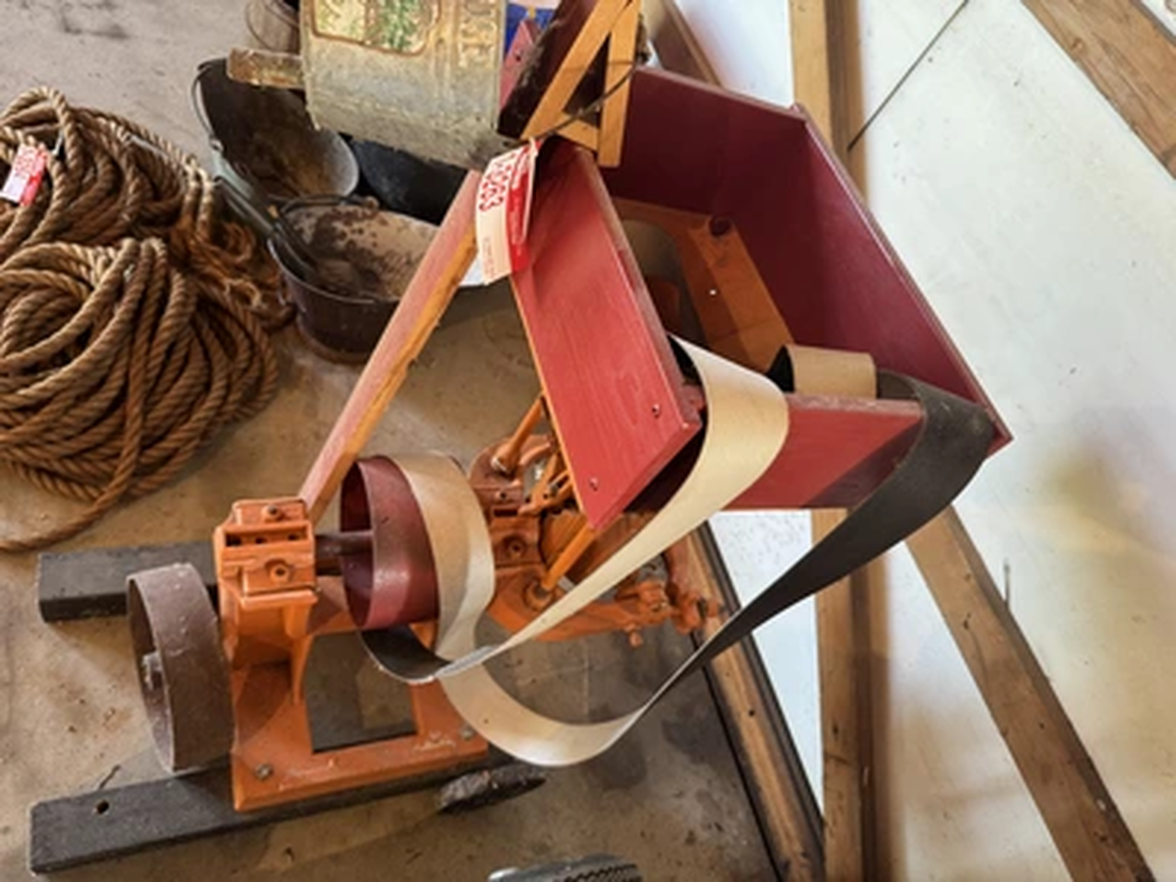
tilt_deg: -48.5
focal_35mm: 24
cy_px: 441
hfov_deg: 71.6
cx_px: 588
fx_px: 815
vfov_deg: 56.8
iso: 200
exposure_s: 1/60
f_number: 1.78
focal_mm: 6.76
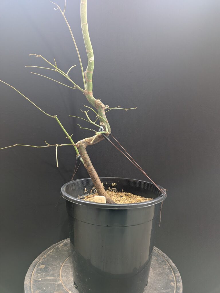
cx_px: 110
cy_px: 146
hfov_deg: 56.8
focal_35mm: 24
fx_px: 203
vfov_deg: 71.6
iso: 152
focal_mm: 6.81
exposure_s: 1/50
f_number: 1.85
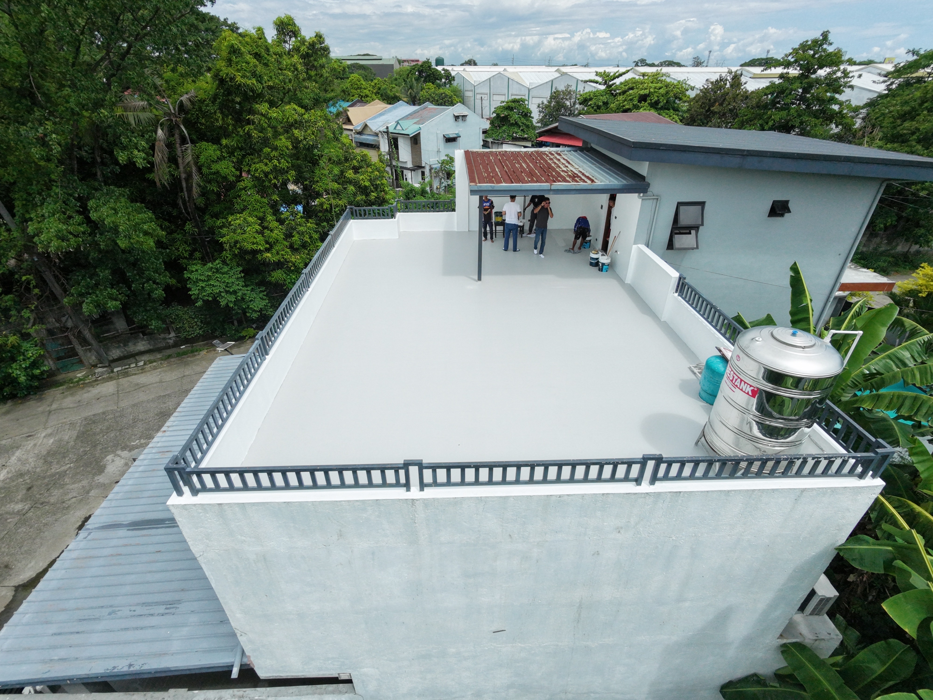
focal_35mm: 16
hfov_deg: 94.5
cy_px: 350
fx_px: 431
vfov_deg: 78.1
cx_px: 466
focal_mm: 3.05
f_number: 2.2
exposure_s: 1/2000
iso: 260
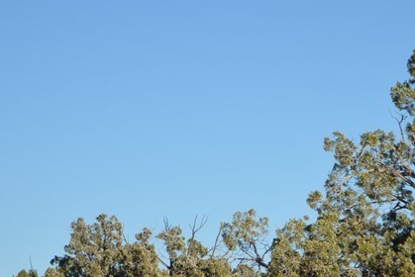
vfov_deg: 6.4
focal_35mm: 213
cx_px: 280
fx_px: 2460
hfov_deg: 9.6
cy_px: 263
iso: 400
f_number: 5.6
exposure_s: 1/1600
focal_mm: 55
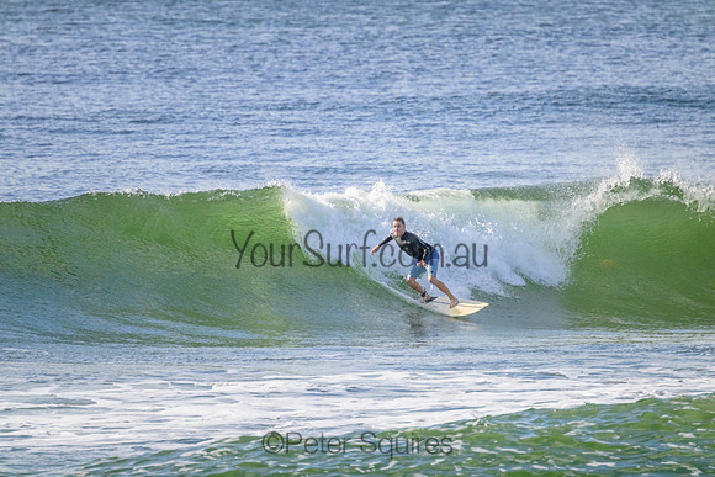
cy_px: 238
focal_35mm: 800
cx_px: 358
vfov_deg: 1.7
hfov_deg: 2.6
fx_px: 15892
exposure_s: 1/2000
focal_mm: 800
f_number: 11
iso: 1400
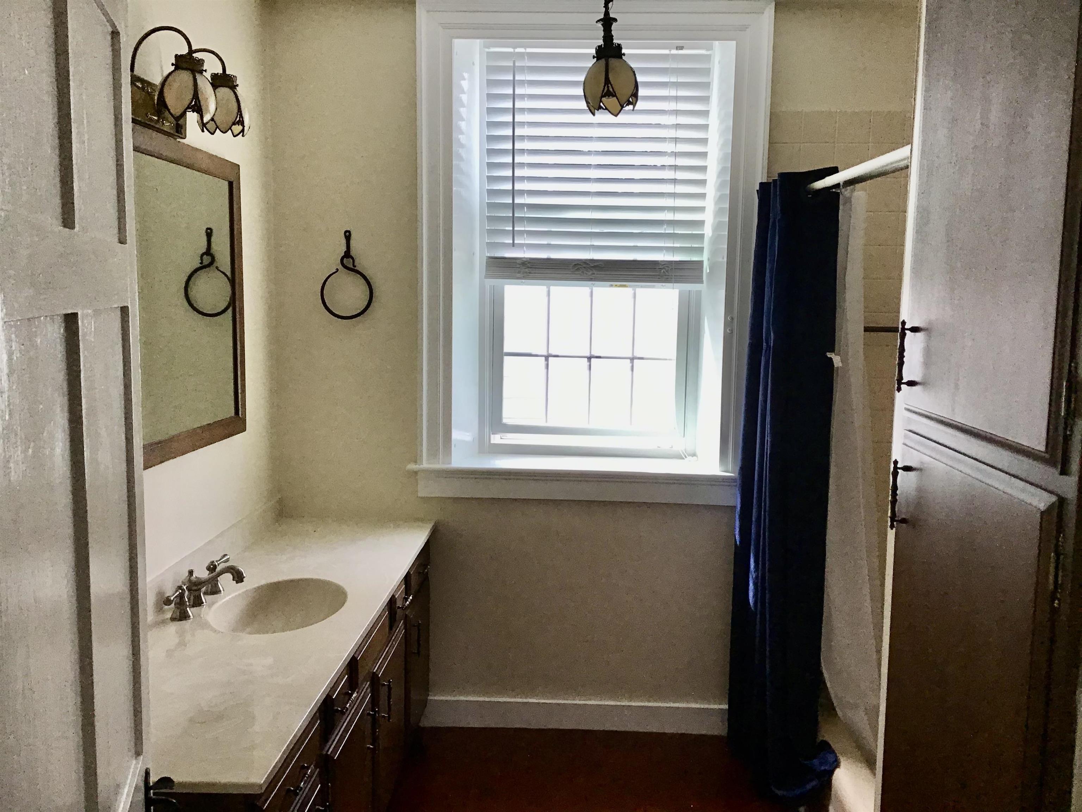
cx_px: 541
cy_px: 406
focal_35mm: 31
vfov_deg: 45.4
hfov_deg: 58.4
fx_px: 969
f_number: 2.4
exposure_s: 1/30
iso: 25
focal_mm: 3.3
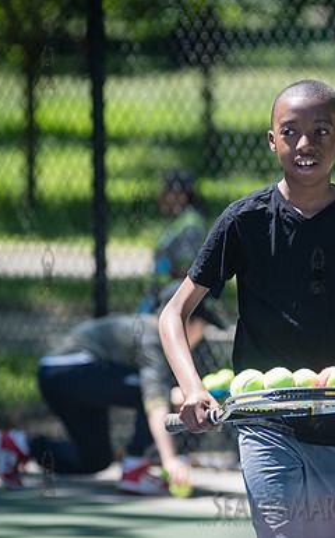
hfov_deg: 3.6
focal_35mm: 365
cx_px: 265
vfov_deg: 5.8
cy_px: 285
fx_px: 5342
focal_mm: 170
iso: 200
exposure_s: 1/800
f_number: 3.5
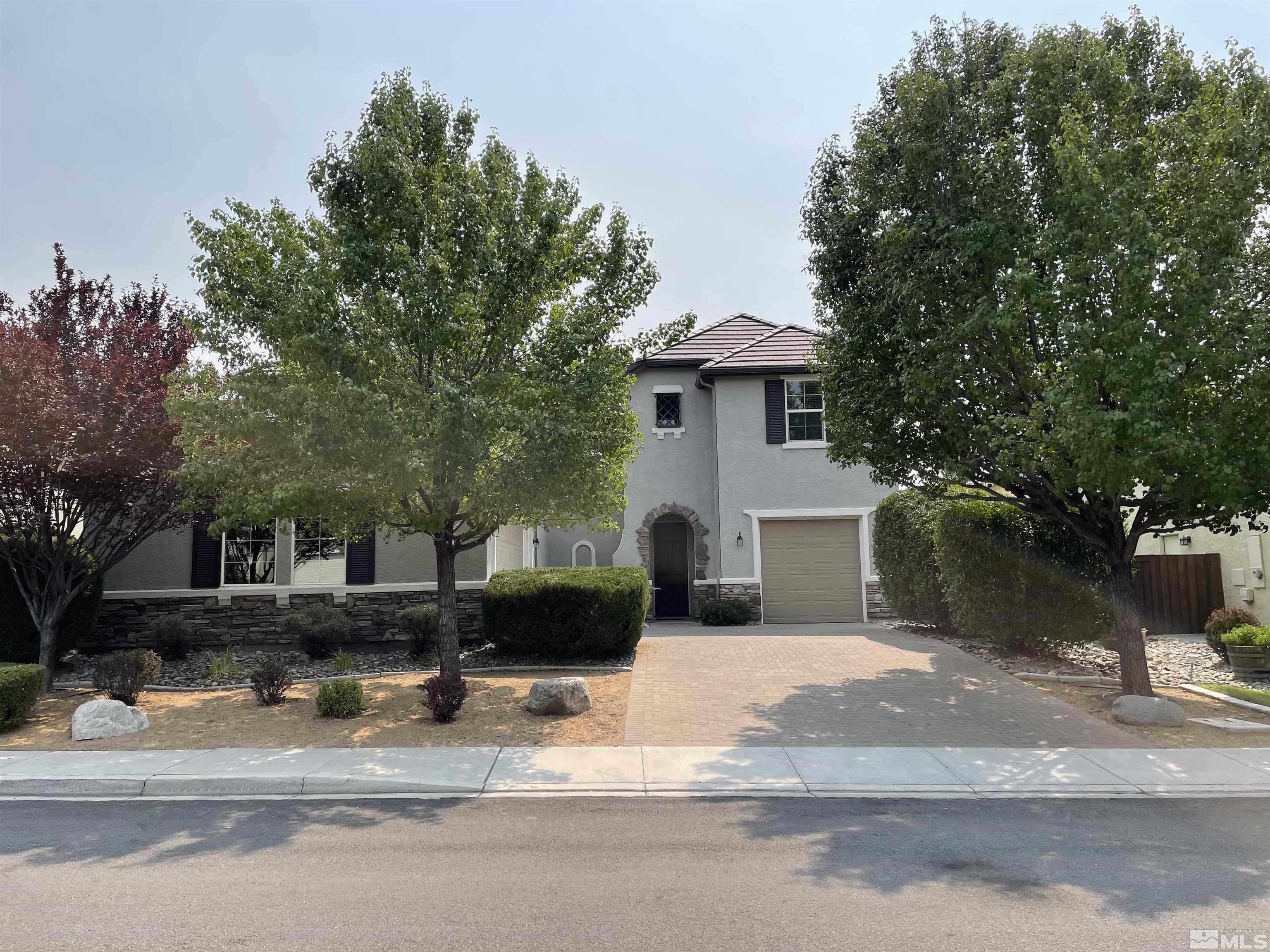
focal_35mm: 26
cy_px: 476
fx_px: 954
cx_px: 635
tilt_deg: +5.0
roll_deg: +1.8
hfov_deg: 67.3
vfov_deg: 53.1
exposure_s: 1/3040
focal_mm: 4.2
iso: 32
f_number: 1.6
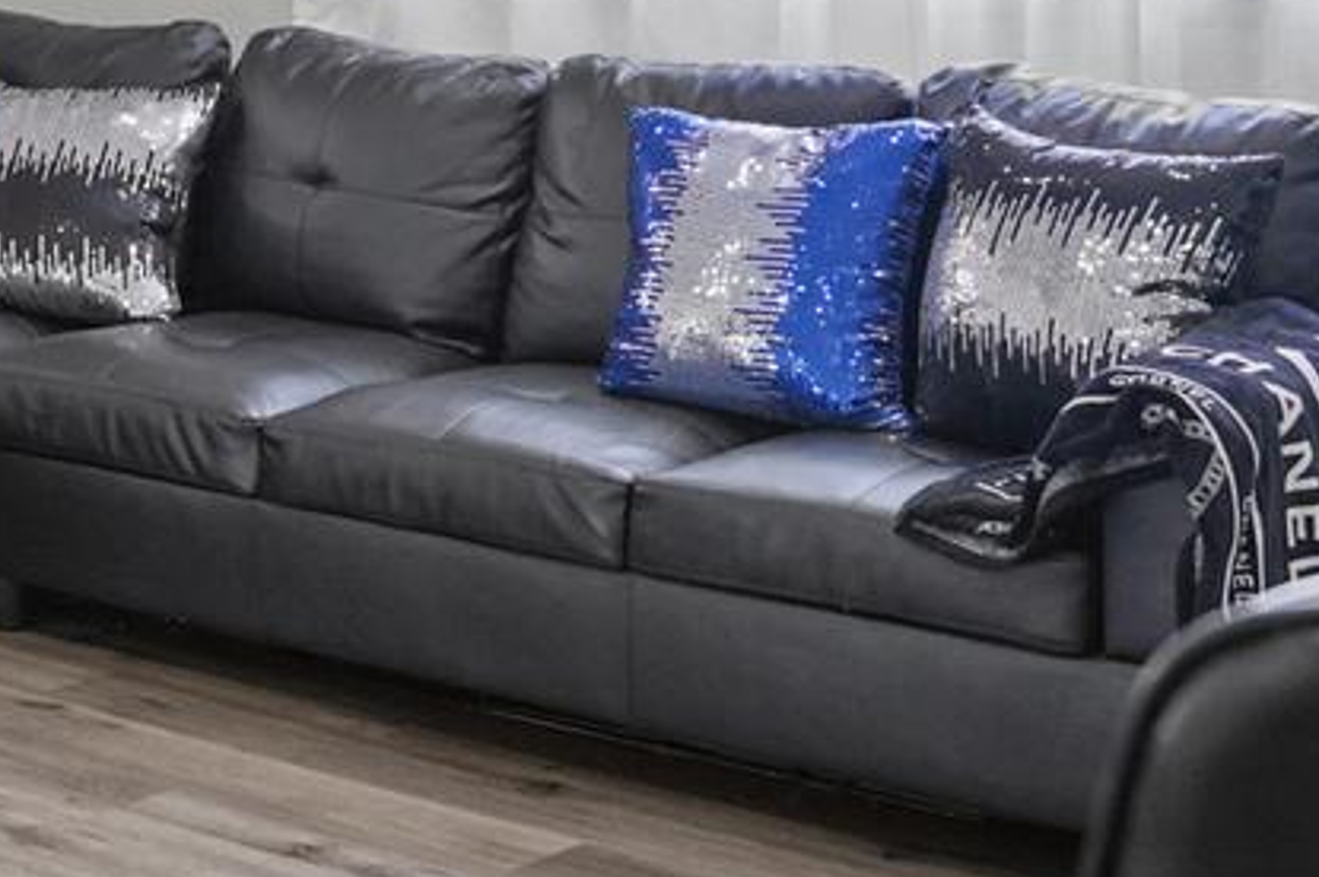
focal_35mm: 79
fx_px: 2892
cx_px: -445
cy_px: -269
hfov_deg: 22.6
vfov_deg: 16.3
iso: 100
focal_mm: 16
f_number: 2.8
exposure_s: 1/125
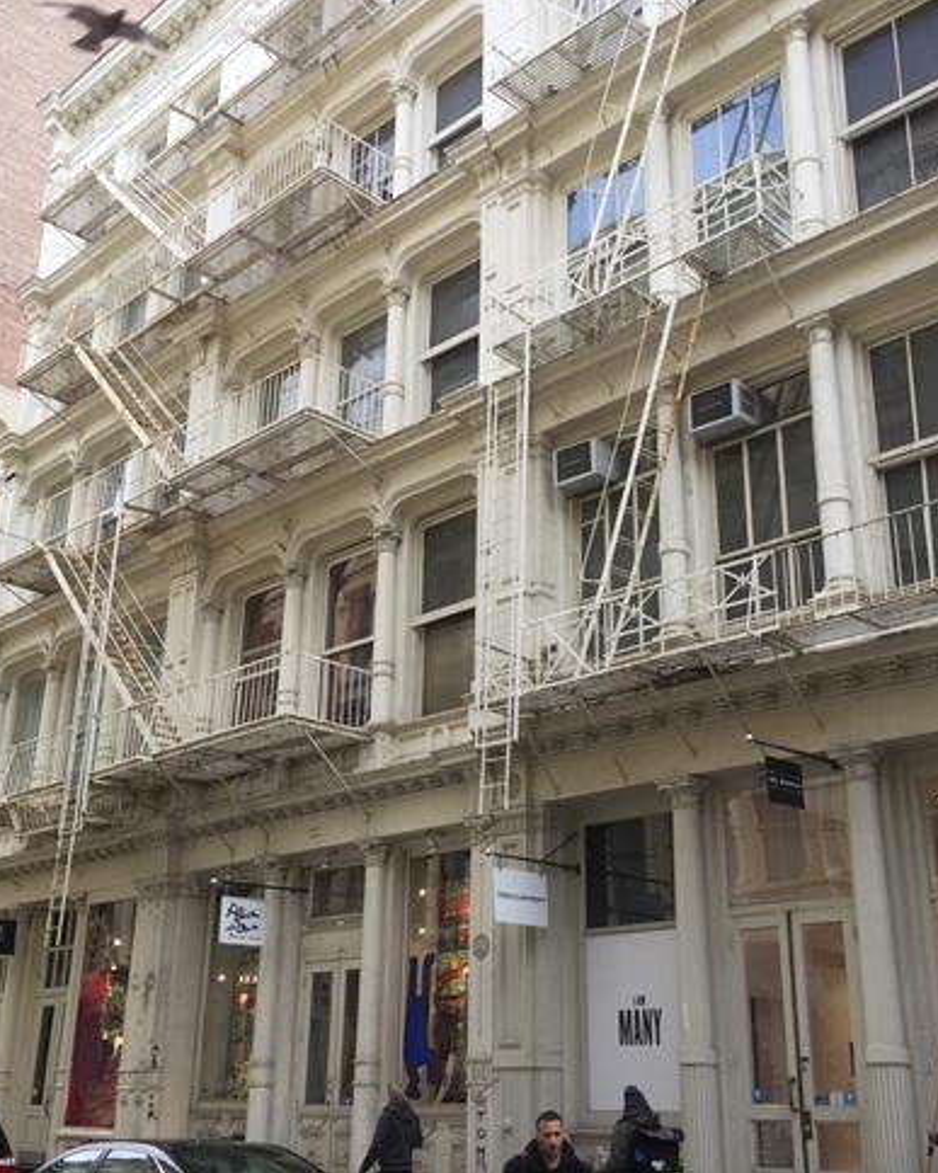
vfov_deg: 47.9
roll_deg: +0.5
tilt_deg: +19.6
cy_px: 585
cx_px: 531
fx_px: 1319
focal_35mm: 38
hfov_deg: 39.1
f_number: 2.2
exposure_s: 1/181
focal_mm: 4.15
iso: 32
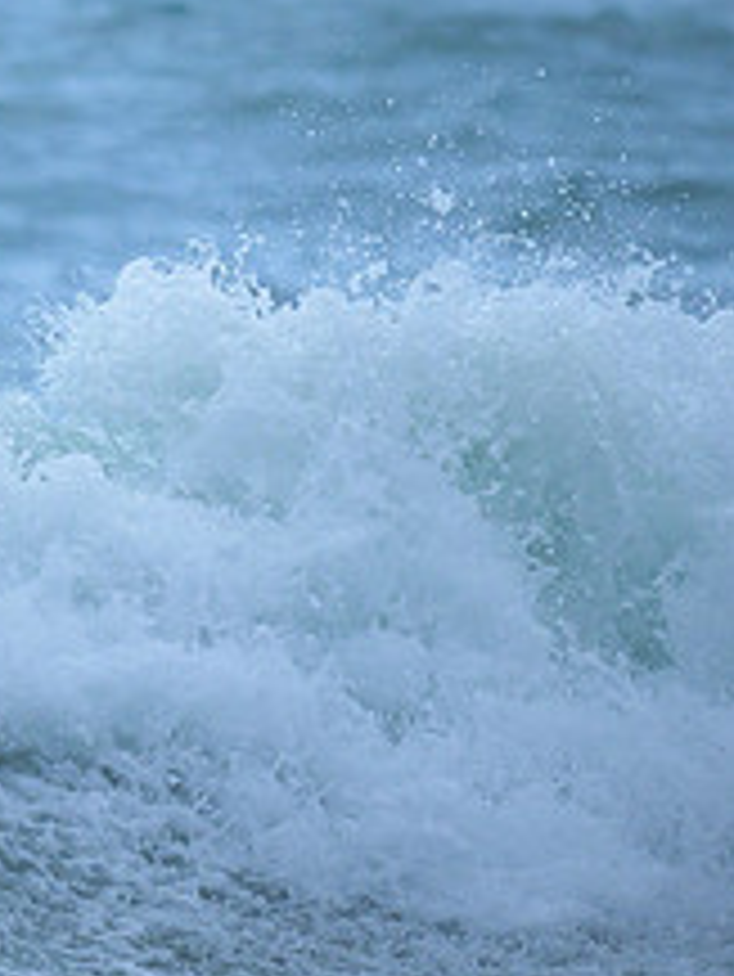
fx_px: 79903
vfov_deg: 0.7
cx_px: -1050
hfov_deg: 0.5
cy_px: 355
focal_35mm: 2829
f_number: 6.3
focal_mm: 800
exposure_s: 1/2000
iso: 450
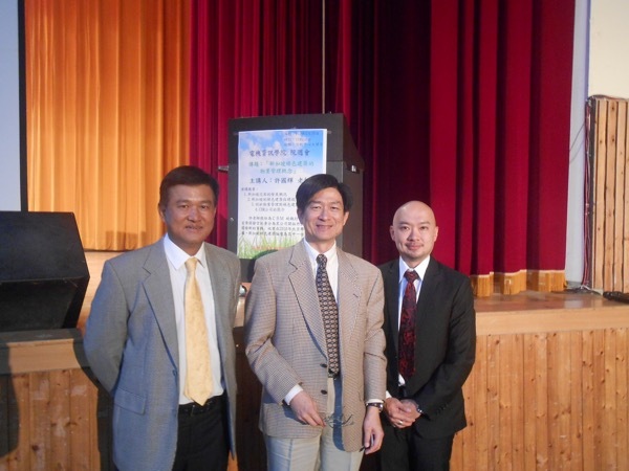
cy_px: 236
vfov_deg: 46.8
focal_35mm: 30
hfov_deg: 60.0
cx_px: 314
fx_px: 545
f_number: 3.8
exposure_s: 1/4
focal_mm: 5.3
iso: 400
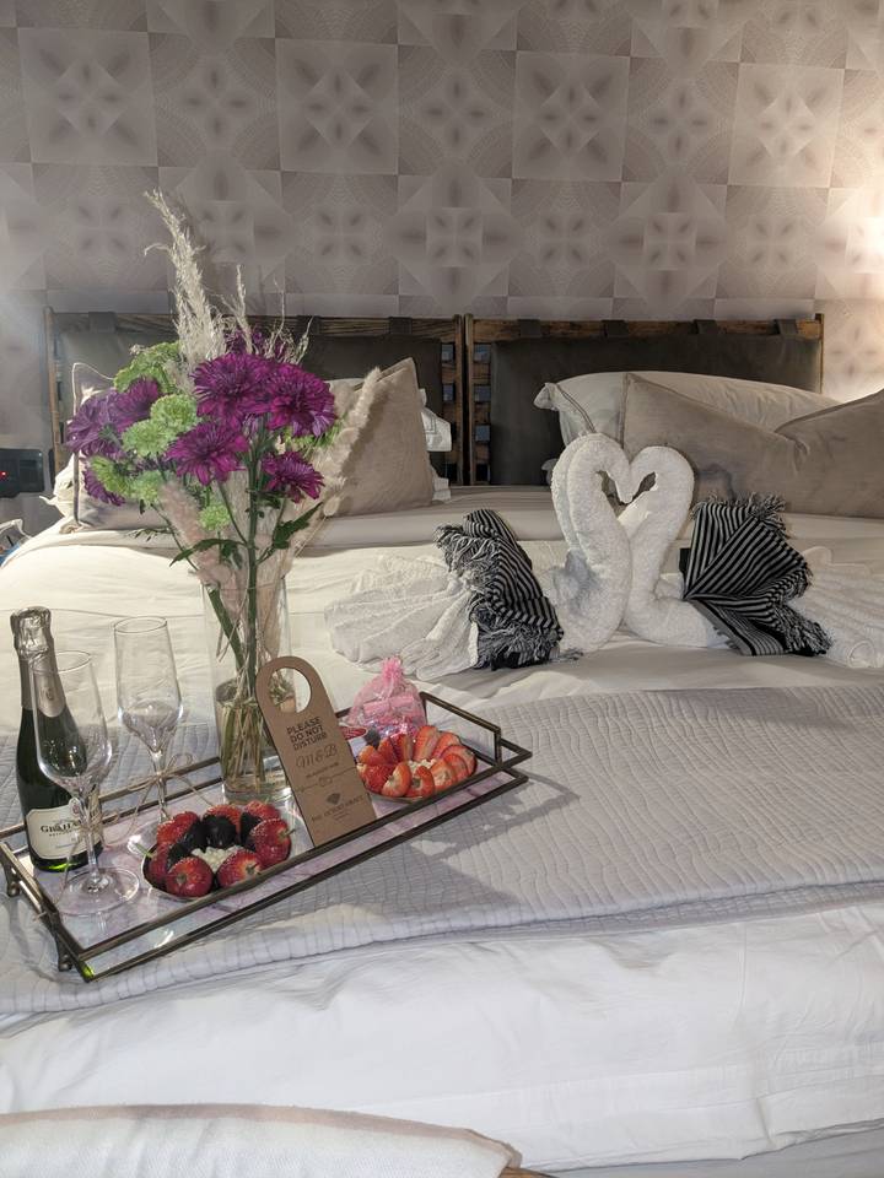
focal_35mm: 27
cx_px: 442
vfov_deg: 65.3
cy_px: 589
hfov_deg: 51.4
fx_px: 919
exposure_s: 1/50
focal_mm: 4.38
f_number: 1.73
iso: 518
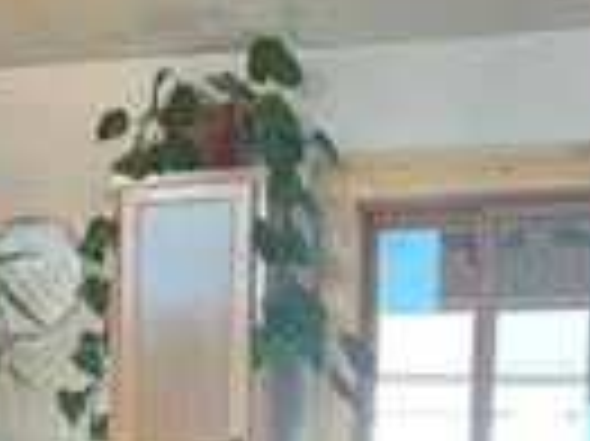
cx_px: -59
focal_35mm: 127
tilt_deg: -2.7
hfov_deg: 15.1
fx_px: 2163
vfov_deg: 11.2
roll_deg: -0.8
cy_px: 677
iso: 64
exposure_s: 1/120
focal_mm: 5.7
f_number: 1.5
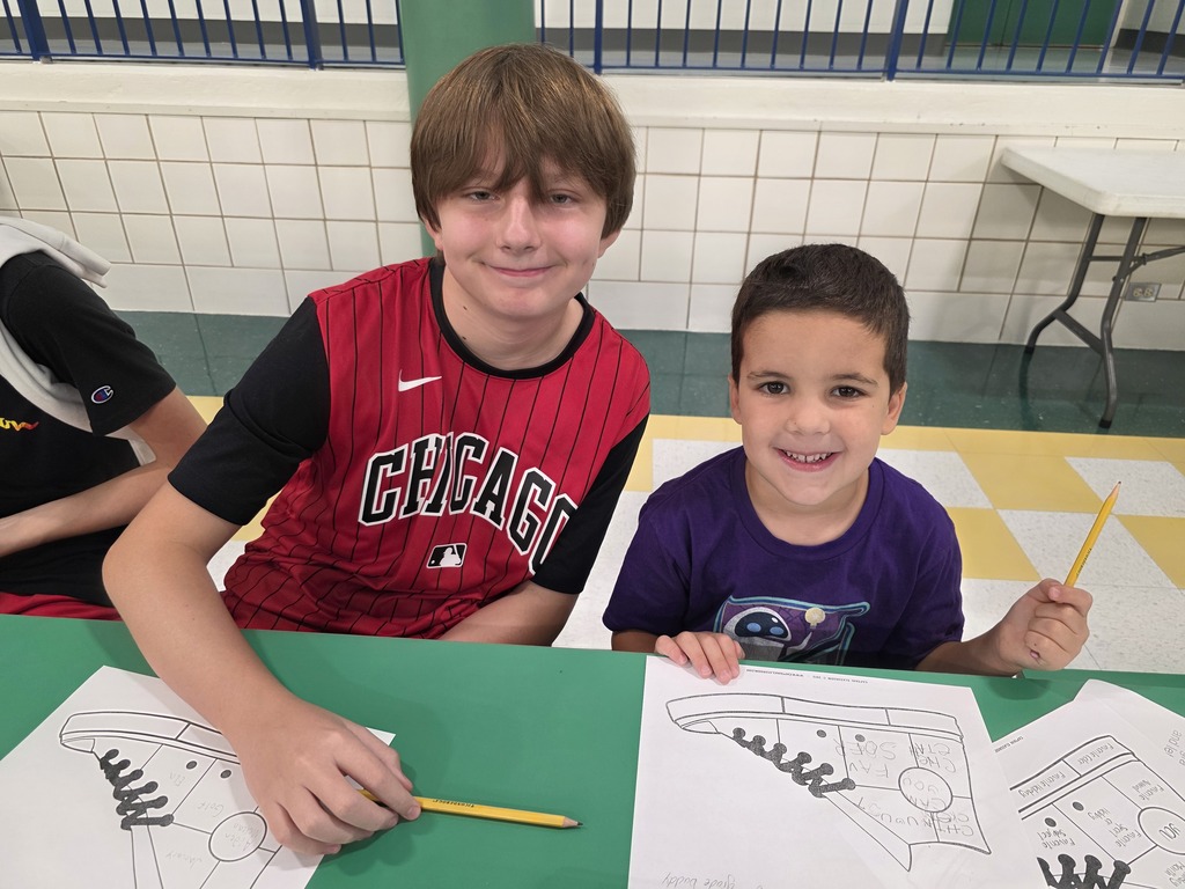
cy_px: 444
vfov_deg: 58.9
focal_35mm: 23
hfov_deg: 73.9
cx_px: 592
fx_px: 787
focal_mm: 6.3
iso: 200
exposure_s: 1/120
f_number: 1.7
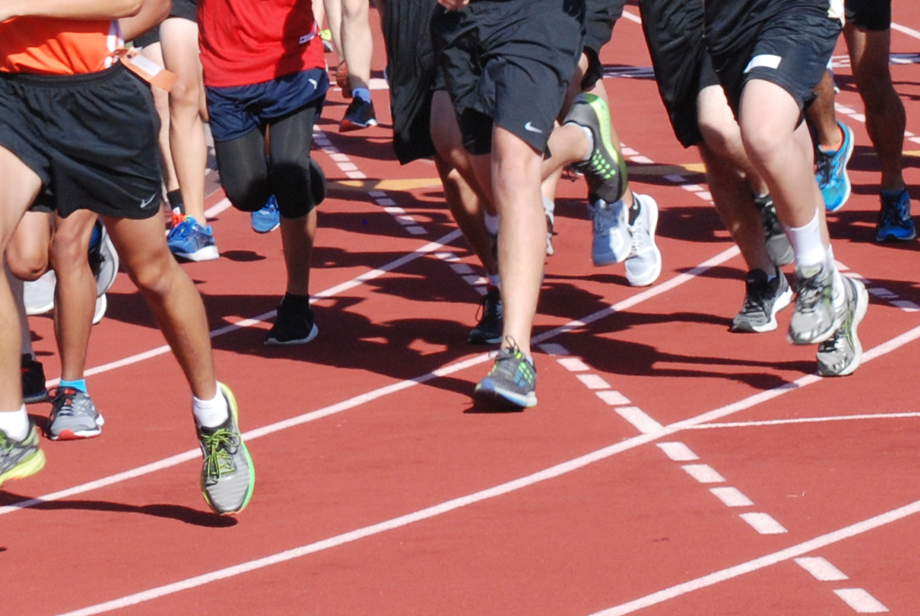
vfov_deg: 5.0
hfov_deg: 7.5
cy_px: -98
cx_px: 198
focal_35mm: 276
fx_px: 7054
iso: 400
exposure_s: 1/500
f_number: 11
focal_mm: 55
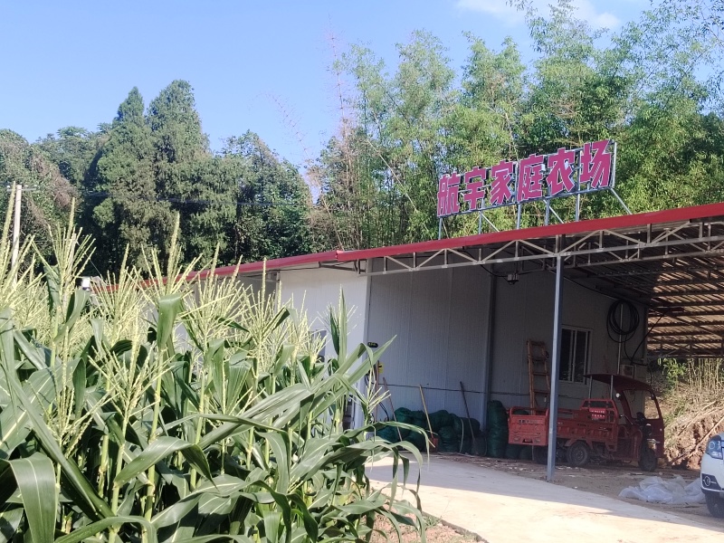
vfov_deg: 23.7
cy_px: 272
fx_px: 1297
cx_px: 362
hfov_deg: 31.2
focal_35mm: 62
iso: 100
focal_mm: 4.25
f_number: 1.8
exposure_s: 1/847
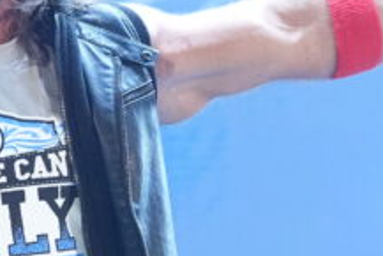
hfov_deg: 11.0
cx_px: -62
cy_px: 29
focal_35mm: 184
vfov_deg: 7.5
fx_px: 1959
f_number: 3.2
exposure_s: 1/800
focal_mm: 39
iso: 6400
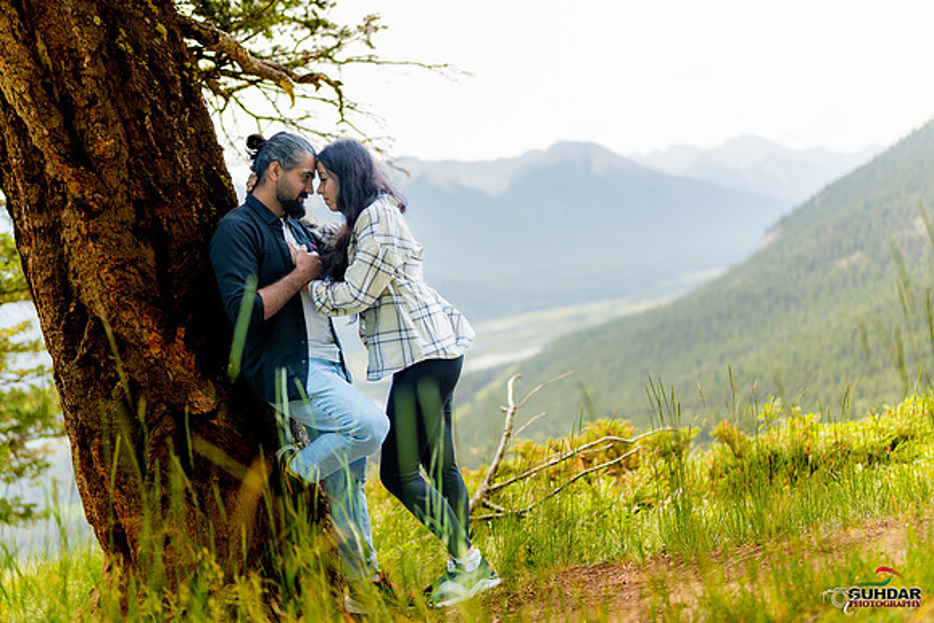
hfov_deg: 54.4
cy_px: 312
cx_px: 467
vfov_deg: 37.9
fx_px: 908
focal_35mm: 35
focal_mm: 35
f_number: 1.2
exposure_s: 1/3200
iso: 200
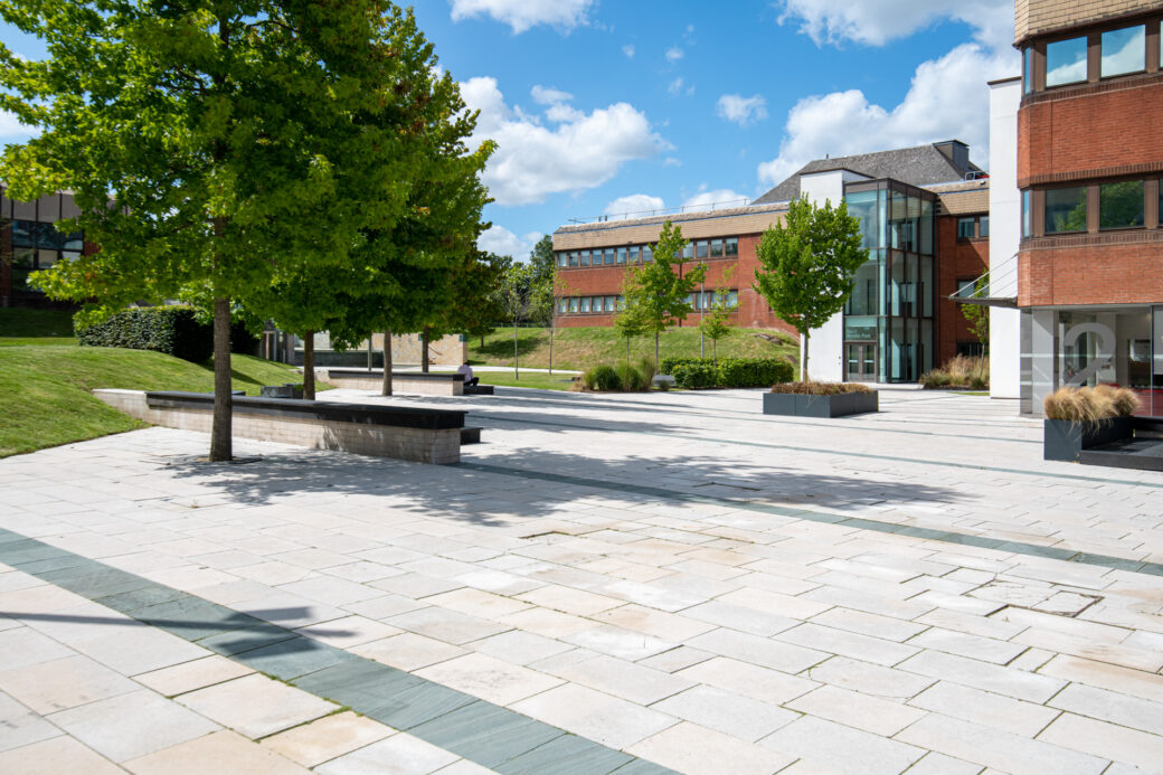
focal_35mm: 30
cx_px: 582
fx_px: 969
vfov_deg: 43.6
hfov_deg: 61.9
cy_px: 388
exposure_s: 1/800
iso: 200
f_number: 8
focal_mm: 30
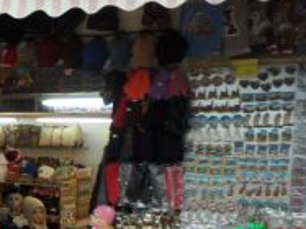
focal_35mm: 82
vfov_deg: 17.7
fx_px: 724
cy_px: 198
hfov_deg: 21.5
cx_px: -93
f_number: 3.2
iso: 100
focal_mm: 3.9
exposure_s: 1/45
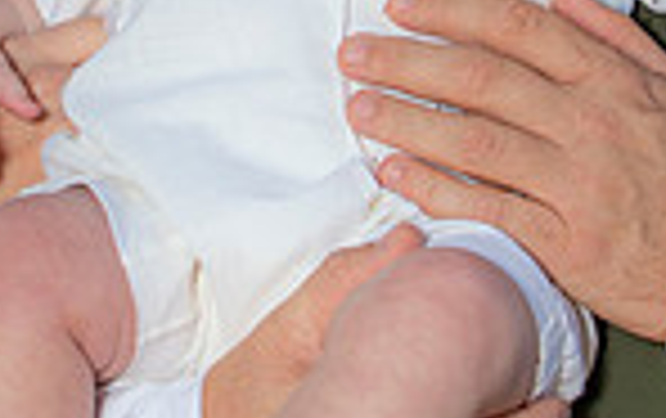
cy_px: -194
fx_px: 5872
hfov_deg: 6.5
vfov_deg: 4.1
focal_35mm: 323
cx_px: 290
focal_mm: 70
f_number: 8
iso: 200
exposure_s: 1/250
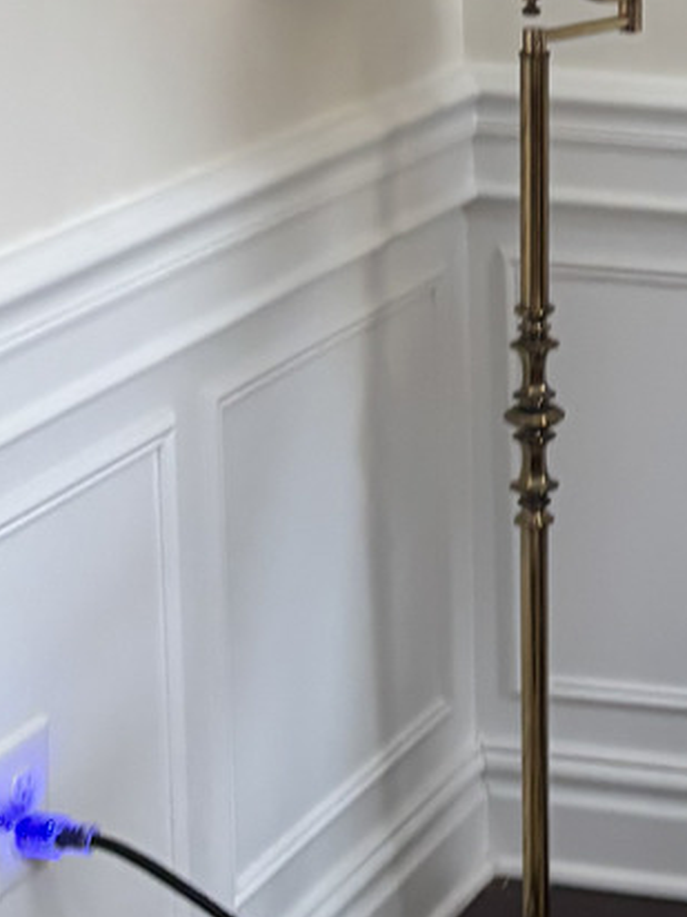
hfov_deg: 13.1
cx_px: 1272
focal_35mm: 101
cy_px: 89
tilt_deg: -13.6
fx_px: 2673
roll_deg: -4.2
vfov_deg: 19.1
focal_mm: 5.96
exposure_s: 1/60
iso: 160
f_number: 1.6
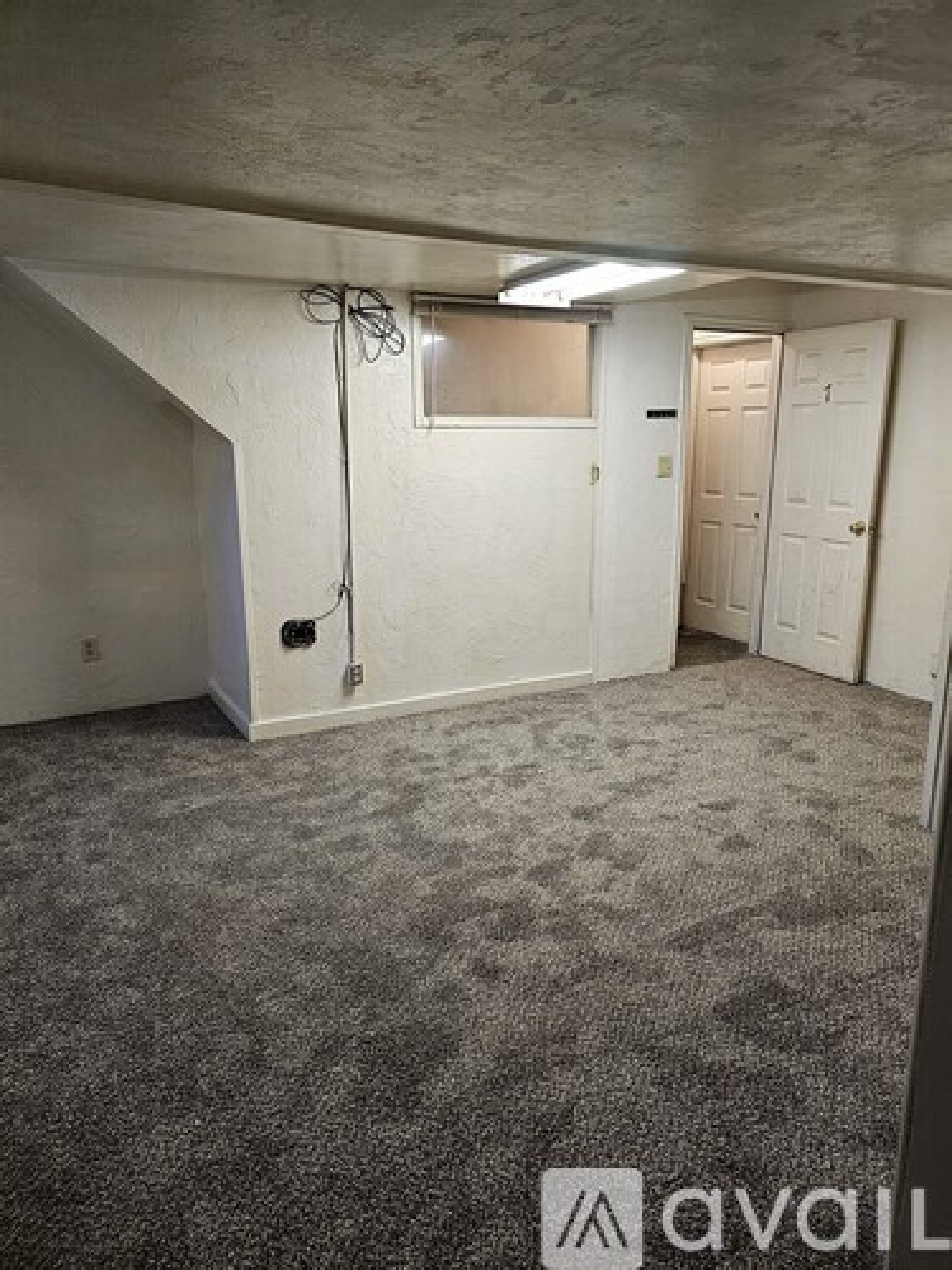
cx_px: 476
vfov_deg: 73.9
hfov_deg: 58.9
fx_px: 843
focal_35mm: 23
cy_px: 635
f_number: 1.7
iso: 500
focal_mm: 6.3
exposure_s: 1/120
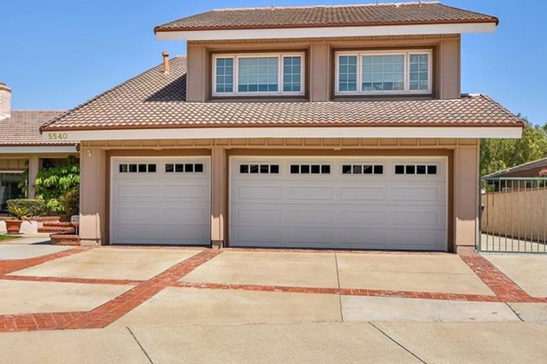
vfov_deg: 29.2
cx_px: 223
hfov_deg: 42.6
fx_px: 699
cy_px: 175
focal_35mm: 46
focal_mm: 20
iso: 100
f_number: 5
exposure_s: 1/800
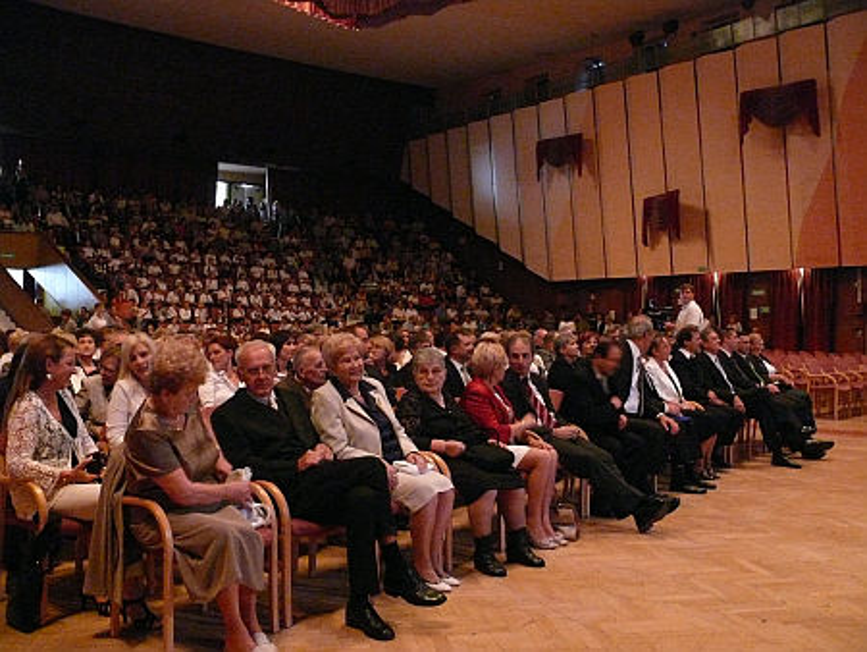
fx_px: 877
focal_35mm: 35
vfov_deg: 40.7
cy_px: 326
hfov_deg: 52.6
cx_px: 434
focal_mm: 7.4
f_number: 2.8
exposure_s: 1/10
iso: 800
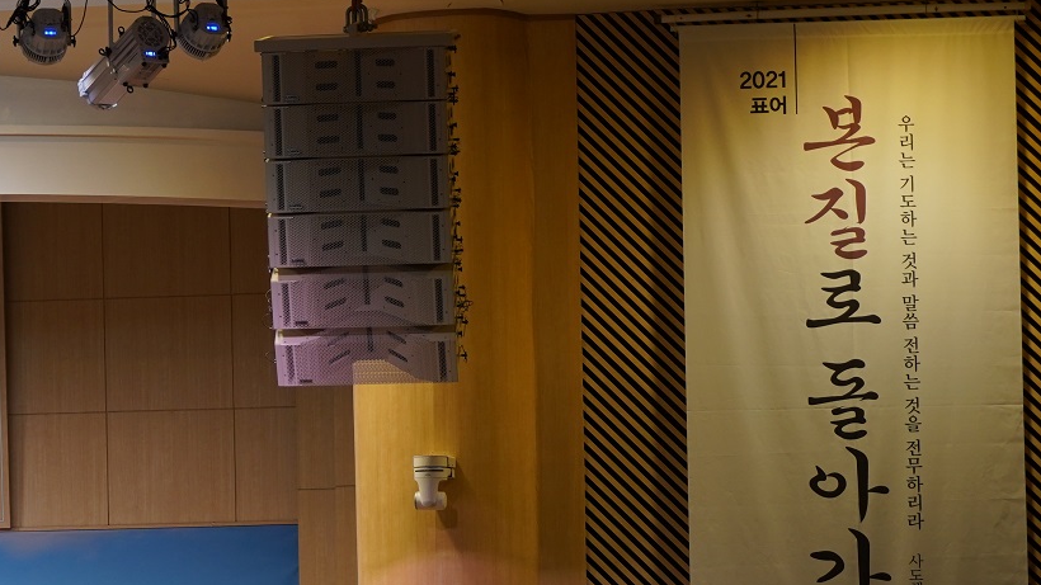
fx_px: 4250
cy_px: 461
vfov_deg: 7.9
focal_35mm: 154
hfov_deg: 13.7
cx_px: -19
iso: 500
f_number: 4
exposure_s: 1/80
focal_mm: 67
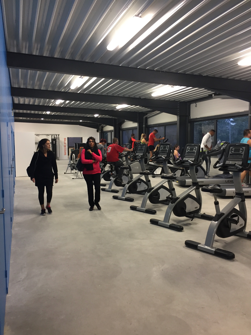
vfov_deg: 61.7
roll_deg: -0.1
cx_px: 126
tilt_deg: -4.2
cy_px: 168
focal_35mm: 29
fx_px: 280
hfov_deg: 48.2
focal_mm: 4.15
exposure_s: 1/33
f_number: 2.2
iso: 160
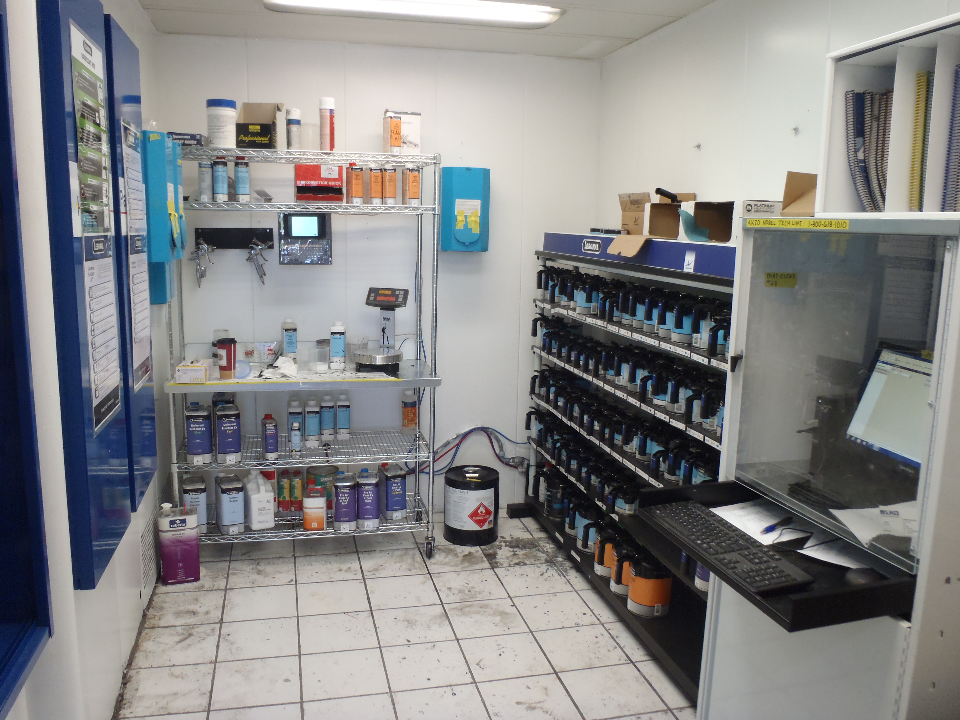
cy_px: 360
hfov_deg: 63.4
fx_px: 777
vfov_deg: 49.7
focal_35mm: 28
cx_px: 480
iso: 200
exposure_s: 1/30
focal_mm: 5
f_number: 3.9
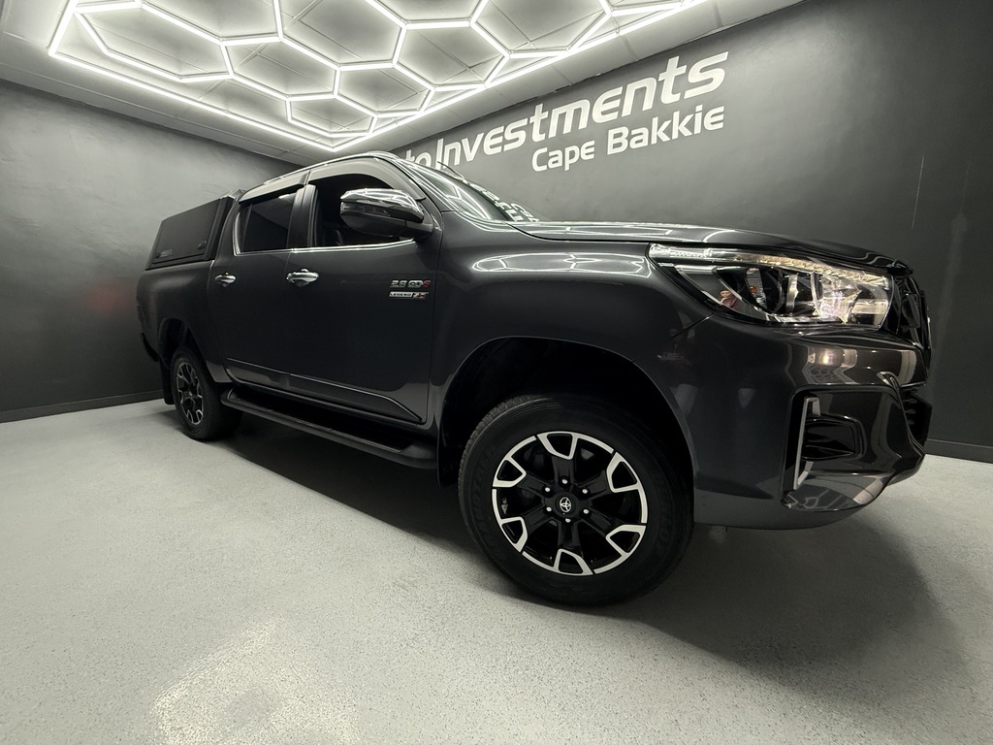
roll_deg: +0.9
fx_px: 402
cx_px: 496
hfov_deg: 102.1
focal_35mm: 14
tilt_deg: -9.2
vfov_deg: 85.7
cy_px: 372
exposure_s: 1/100
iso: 320
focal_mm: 2.22
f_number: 2.2
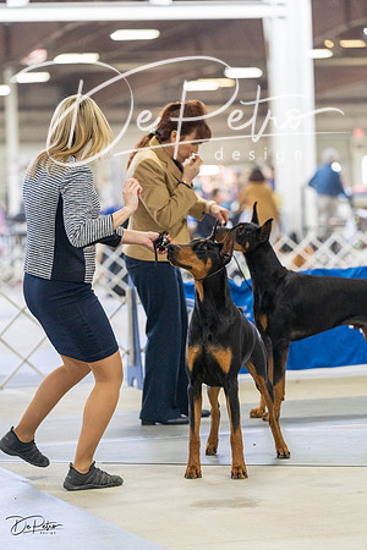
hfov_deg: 9.3
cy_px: 275
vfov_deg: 13.9
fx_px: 2263
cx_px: 184
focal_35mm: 148
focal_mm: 148
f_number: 3.5
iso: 6400
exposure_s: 1/320
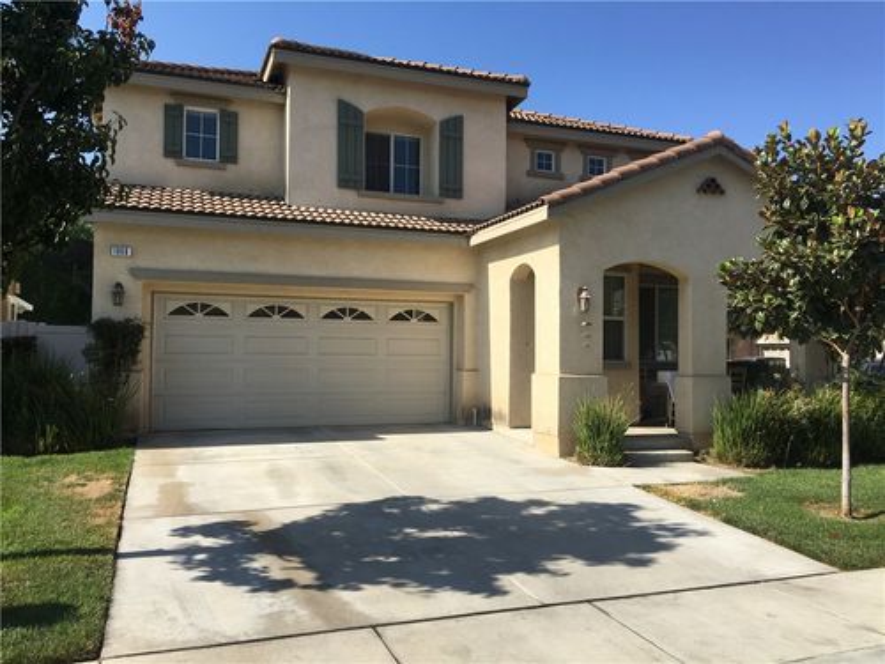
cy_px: 332
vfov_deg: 48.2
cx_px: 442
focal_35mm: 29
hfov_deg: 61.7
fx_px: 741
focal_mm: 4.15
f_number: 2.2
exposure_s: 1/1748
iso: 25
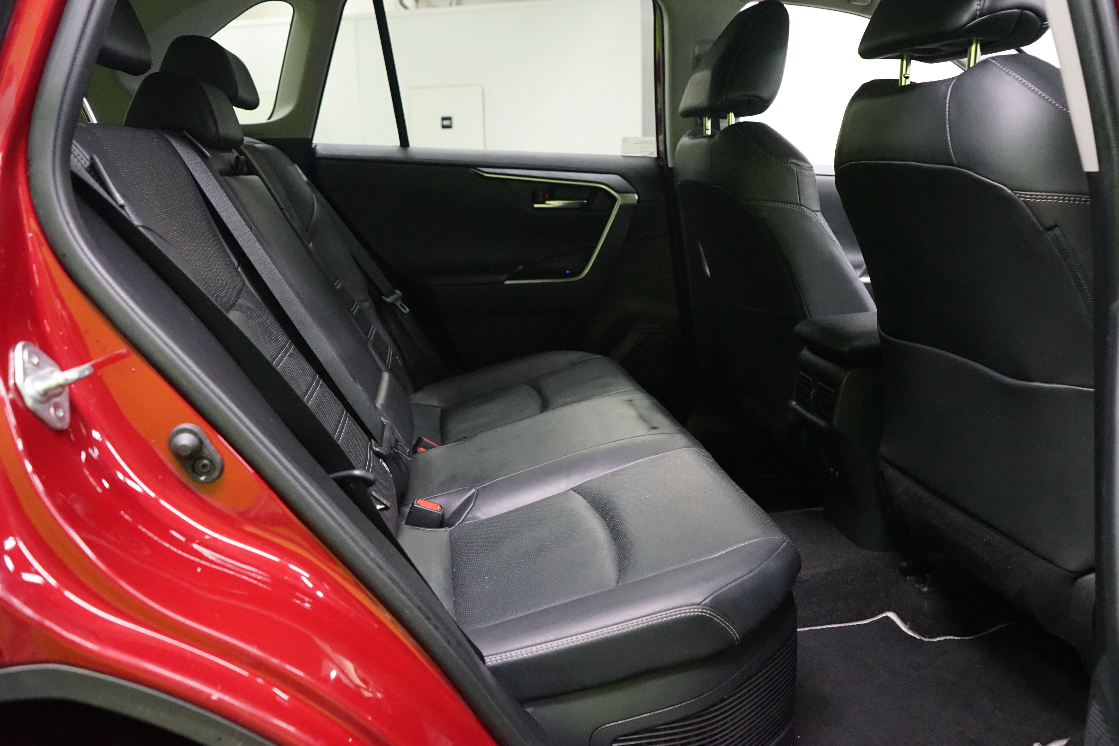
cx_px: 560
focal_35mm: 28
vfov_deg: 46.4
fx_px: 870
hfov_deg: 65.5
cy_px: 373
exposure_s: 1/50
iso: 6400
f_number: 5
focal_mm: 28
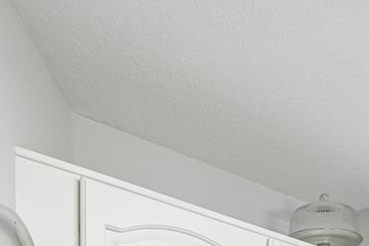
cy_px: 456
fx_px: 625
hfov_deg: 32.3
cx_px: 275
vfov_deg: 17.5
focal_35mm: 61
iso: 800
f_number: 8
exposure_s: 1/13
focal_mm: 10
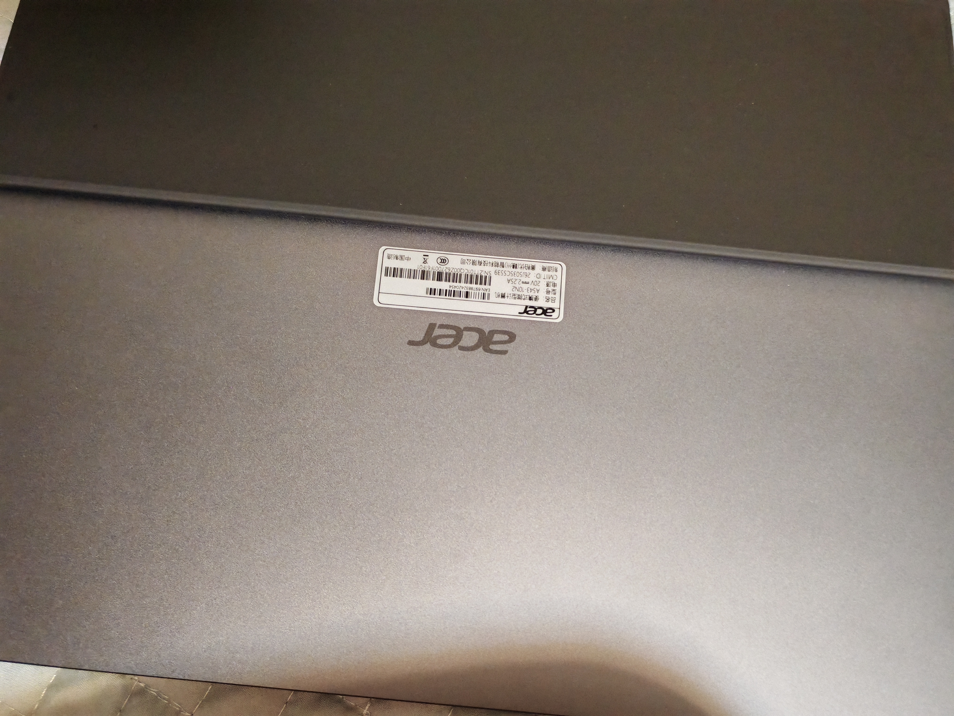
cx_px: 477
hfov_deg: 65.3
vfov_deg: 51.4
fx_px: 744
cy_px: 358
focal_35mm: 27
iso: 1600
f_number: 1.95
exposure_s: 1/33
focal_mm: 5.52
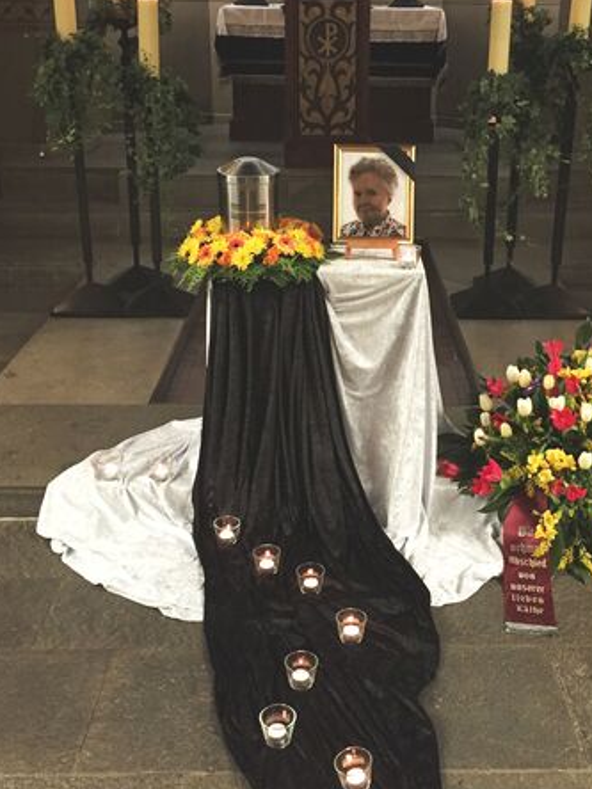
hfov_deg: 33.5
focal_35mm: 43
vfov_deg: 43.7
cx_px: 343
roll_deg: -0.7
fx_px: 981
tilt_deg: -18.4
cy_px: 324
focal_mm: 4.15
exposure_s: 1/33
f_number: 2.2
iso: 320
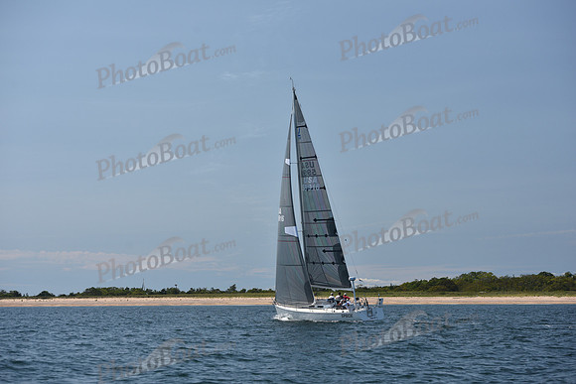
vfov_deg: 15.9
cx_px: 288
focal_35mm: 86
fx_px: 1376
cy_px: 192
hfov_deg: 23.6
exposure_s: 1/1250
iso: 250
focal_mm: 86
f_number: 5
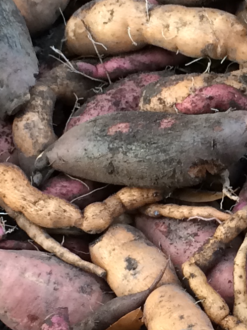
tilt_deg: -53.3
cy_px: 133
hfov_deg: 10.1
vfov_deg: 13.6
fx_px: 1379
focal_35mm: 145
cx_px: 288
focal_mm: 4.15
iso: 50
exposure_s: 1/30
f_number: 2.2
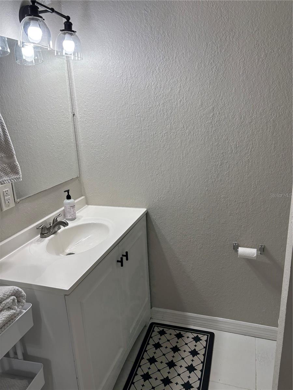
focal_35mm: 26
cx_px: 146
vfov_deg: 67.3
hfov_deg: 53.1
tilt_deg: -12.6
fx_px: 293
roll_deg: +3.7
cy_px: 195
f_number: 1.6
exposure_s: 1/120
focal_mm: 5.96
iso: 80
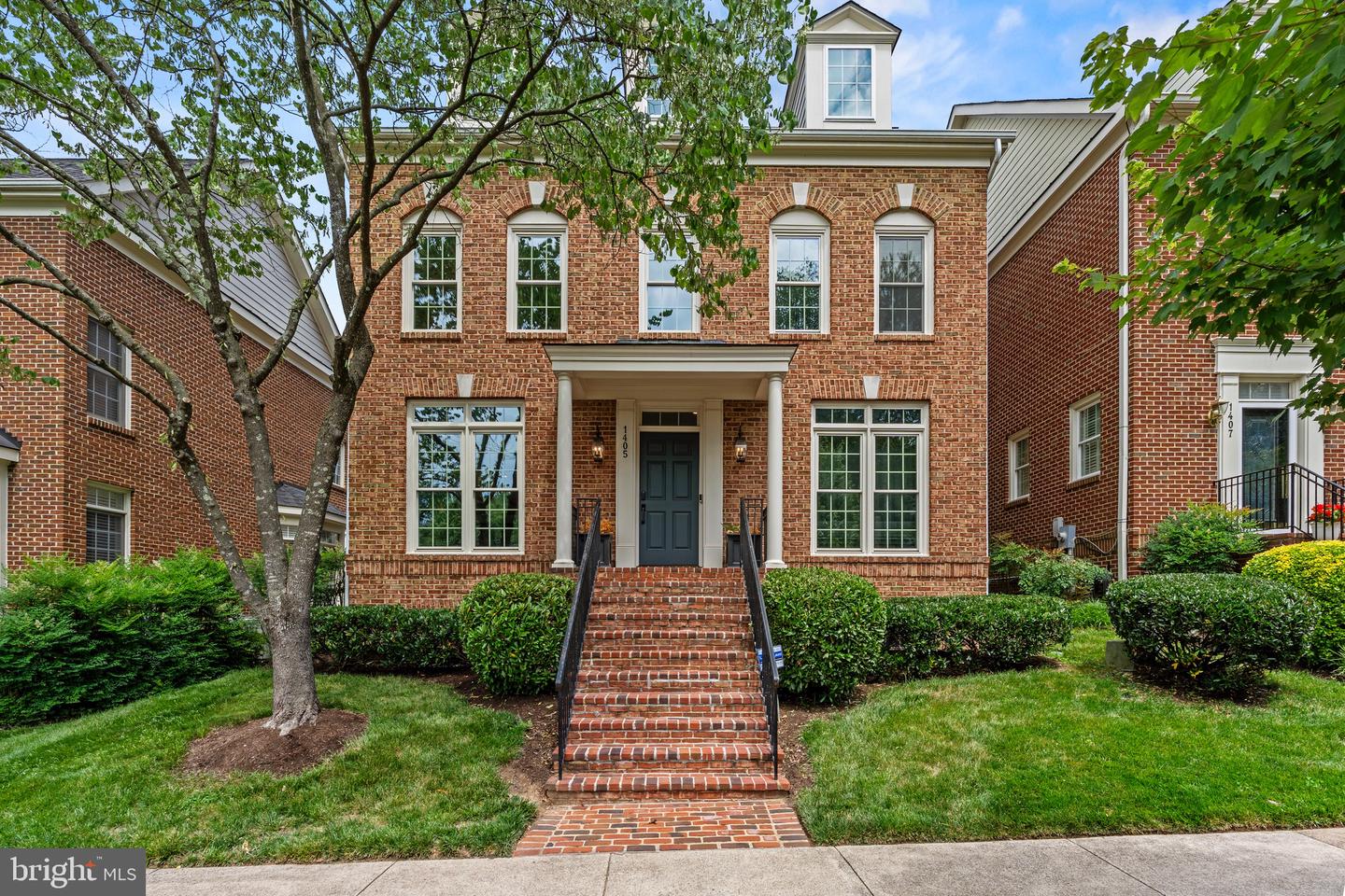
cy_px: 448
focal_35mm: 17
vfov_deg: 70.4
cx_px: 672
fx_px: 635
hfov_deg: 93.3
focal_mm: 17
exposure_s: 1/20
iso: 100
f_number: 9
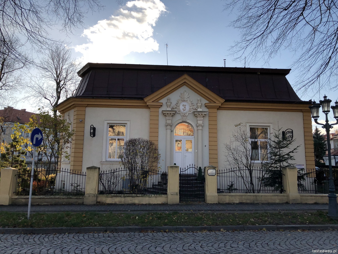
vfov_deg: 48.2
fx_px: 283
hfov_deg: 61.7
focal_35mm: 29
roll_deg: +0.0
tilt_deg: +8.9
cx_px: 169
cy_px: 127
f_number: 1.8
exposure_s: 1/1056
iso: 20
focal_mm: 3.99
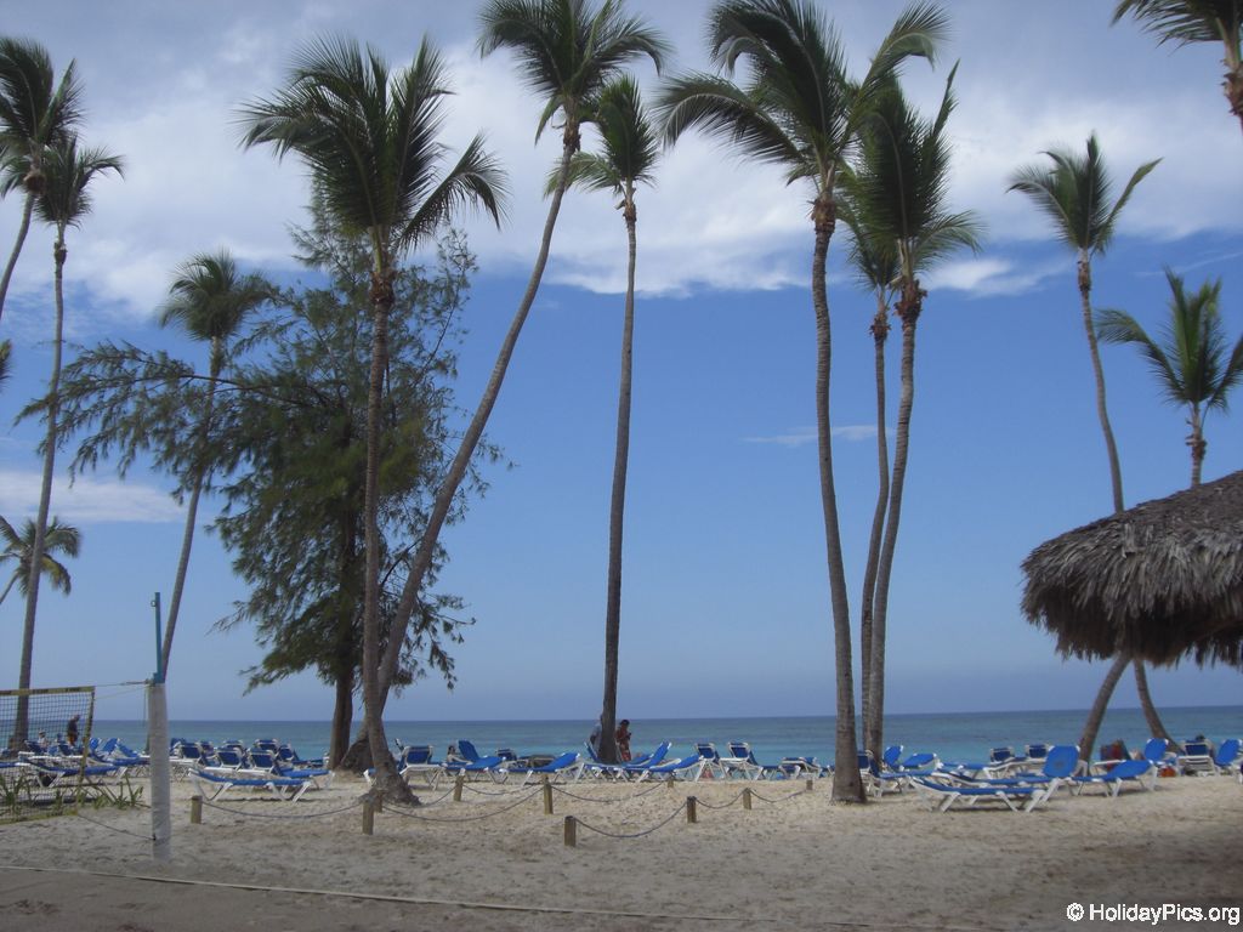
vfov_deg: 37.7
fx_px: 1365
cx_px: 622
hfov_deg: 49.0
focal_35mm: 38
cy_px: 466
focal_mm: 6.2
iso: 64
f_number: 8
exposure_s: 1/125
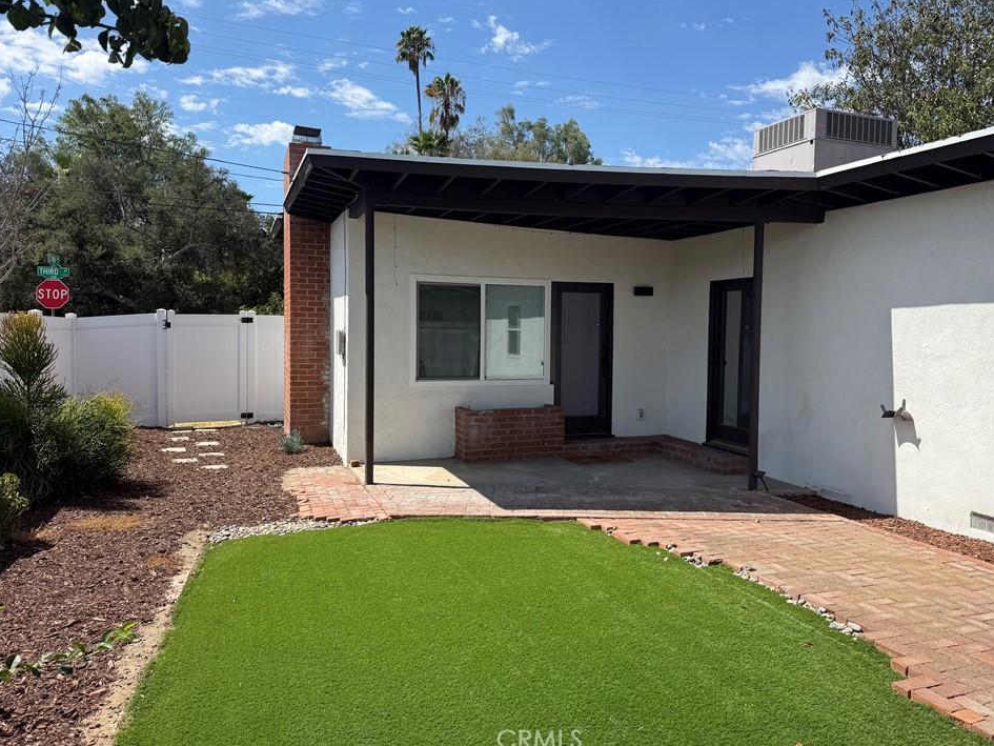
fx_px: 747
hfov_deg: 67.2
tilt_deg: -2.3
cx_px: 527
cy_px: 350
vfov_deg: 53.0
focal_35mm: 26
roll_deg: -2.2
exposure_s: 1/3953
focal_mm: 6.76
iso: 80
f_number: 1.78
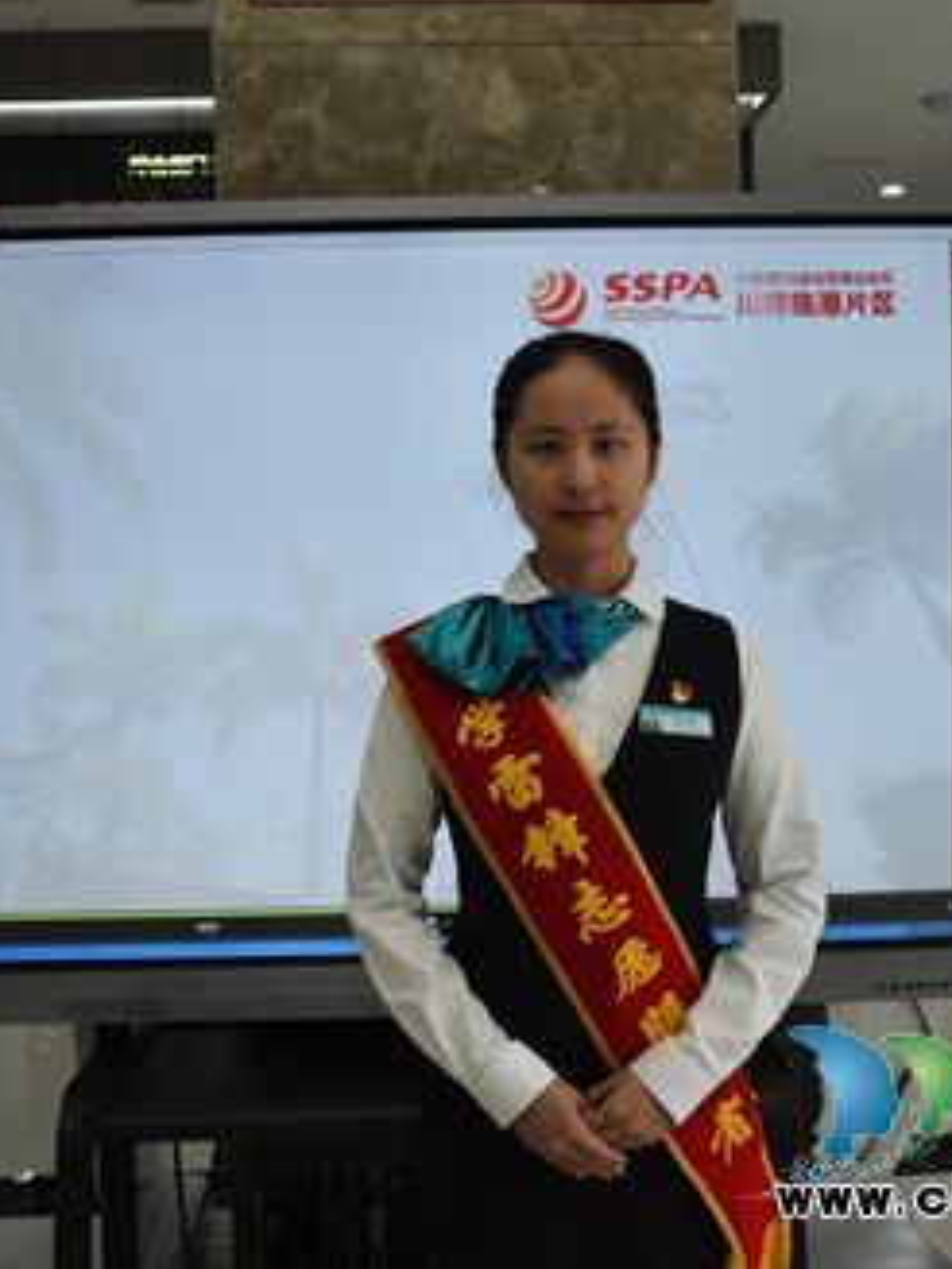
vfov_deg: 42.9
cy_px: 629
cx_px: 491
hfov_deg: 32.9
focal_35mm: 44
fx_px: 1613
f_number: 6.3
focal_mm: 20
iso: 800
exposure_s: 1/160
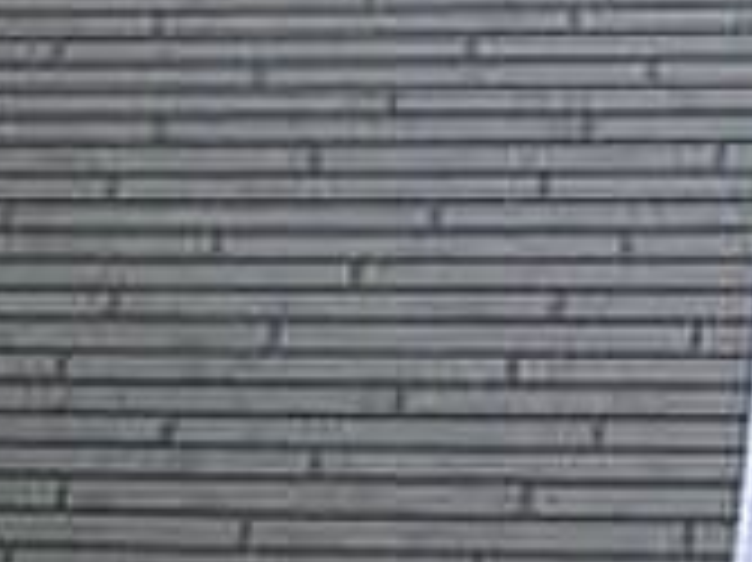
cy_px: -355
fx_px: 1954
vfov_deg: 14.9
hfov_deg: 18.6
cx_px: 1207
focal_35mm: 90
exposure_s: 1/100
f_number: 3.5
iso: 100
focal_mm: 4.5
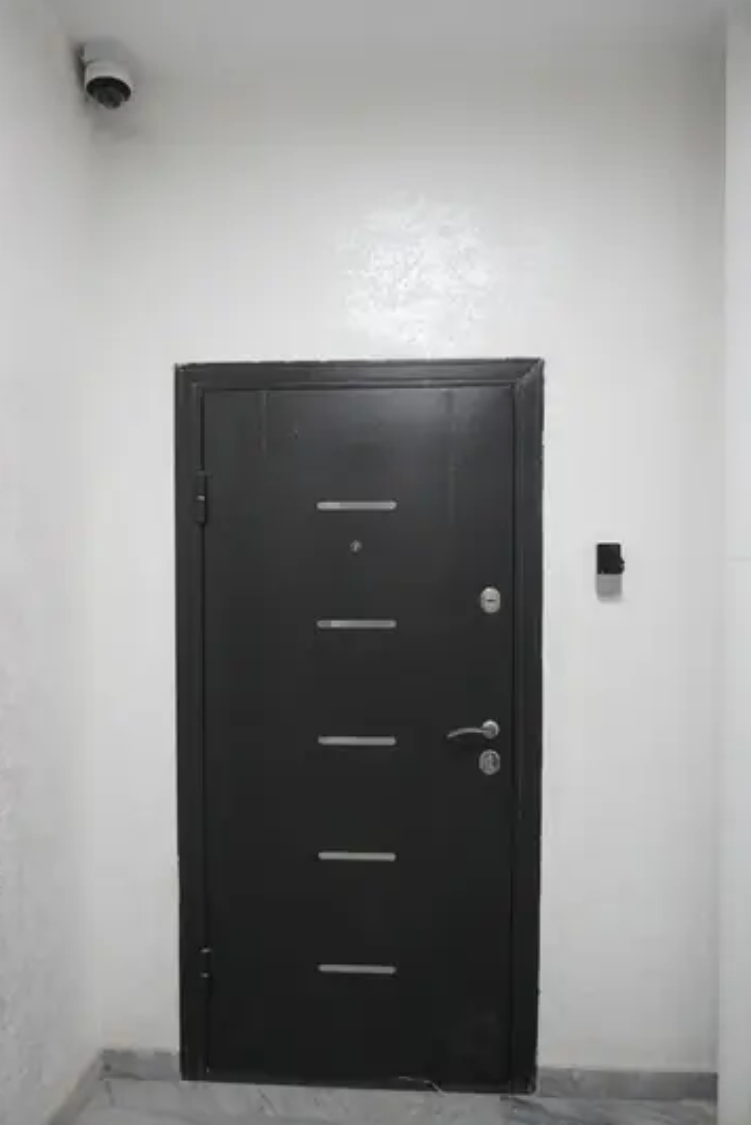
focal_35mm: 27
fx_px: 844
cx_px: 382
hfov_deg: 48.0
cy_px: 616
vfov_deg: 67.2
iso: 3200
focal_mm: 16
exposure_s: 1/160
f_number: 3.5
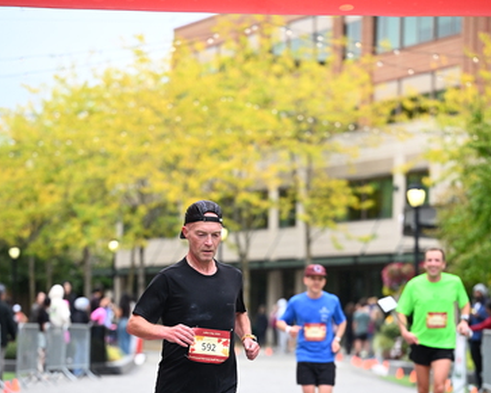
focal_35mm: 141
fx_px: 2048
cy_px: 331
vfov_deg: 10.9
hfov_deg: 13.7
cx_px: 247
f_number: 2.8
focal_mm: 99
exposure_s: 1/2000
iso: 1250
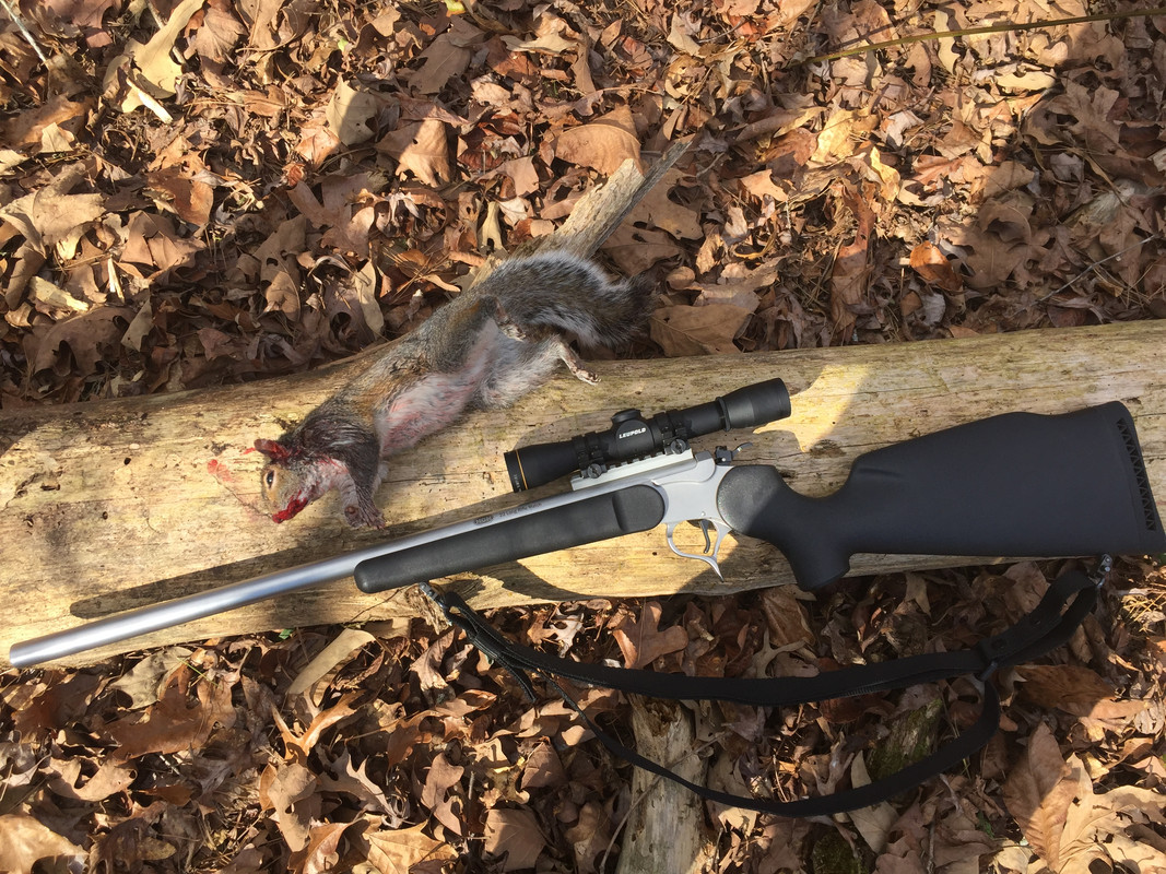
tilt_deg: -72.7
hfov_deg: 61.7
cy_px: 437
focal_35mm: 29
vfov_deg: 48.2
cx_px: 583
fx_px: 977
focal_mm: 4.15
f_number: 2.2
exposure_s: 1/460
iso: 32
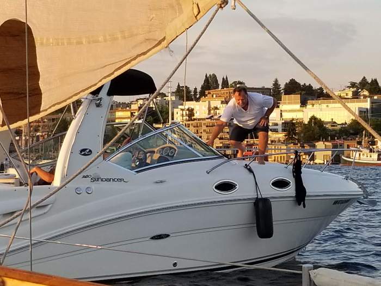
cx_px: 190
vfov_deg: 53.1
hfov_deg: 67.3
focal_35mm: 26
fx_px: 286
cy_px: 143
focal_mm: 4.25
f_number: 1.7
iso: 50
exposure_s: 1/492
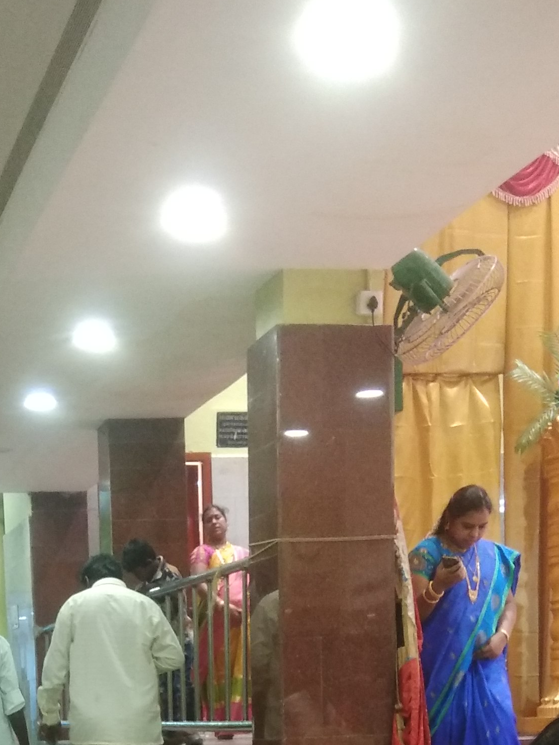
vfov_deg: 28.3
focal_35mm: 59
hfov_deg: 24.1
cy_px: 906
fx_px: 1270
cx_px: 54
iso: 500
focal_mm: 3.57
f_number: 2
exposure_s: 1/25
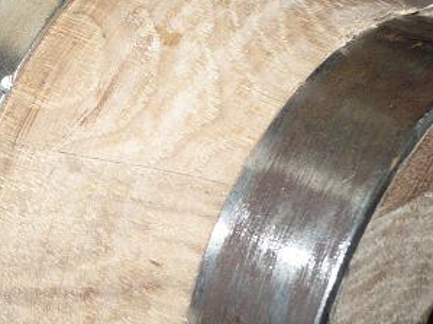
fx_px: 1350
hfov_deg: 17.6
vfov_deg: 13.7
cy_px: 145
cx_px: -46
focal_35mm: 108
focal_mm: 5.8
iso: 100
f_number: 2.8
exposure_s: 1/30
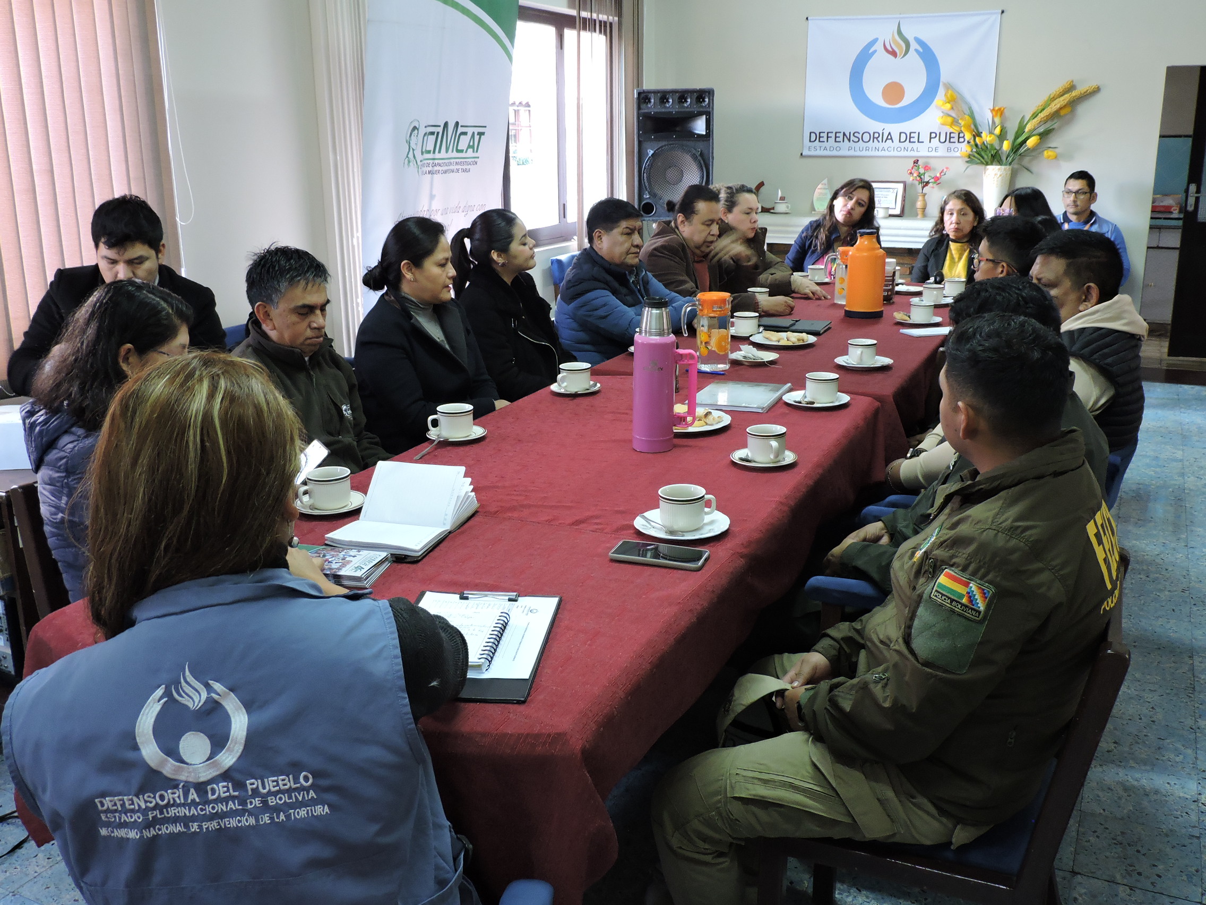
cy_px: 452
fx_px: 1150
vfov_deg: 42.9
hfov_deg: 55.4
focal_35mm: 33
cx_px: 603
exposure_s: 1/13
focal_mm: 5.9
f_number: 3.2
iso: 400
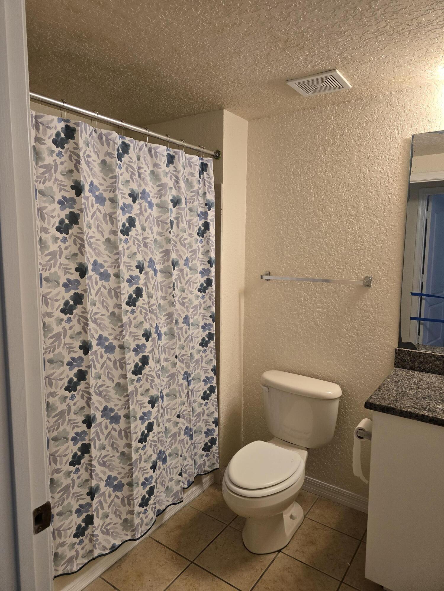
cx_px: 222
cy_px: 296
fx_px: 393
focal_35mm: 23
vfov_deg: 73.9
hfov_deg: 58.9
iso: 320
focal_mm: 6.3
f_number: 1.7
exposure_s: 1/120
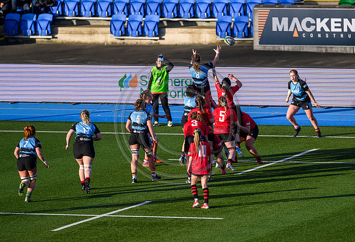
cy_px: 147
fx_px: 4910
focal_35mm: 494
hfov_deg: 4.1
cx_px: 221
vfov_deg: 2.8
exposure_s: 1/10000
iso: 1250
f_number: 2.8
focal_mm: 400
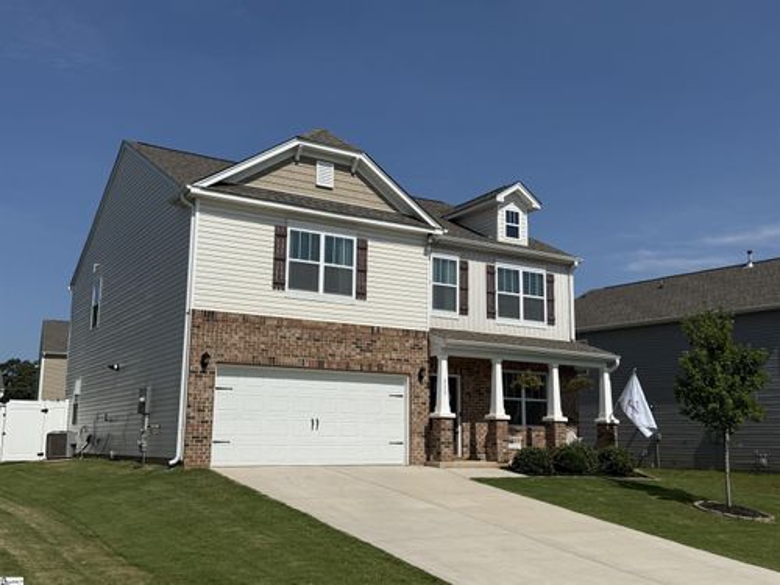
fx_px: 834
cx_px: 390
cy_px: 292
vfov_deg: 38.7
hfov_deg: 50.1
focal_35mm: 37
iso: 80
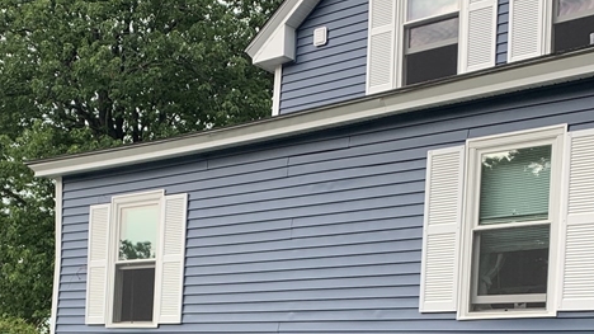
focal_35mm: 62
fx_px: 976
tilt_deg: -0.8
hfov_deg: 33.7
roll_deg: -2.2
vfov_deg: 18.4
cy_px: 395
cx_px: 227
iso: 25
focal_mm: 4.25
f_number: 1.8
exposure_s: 1/419
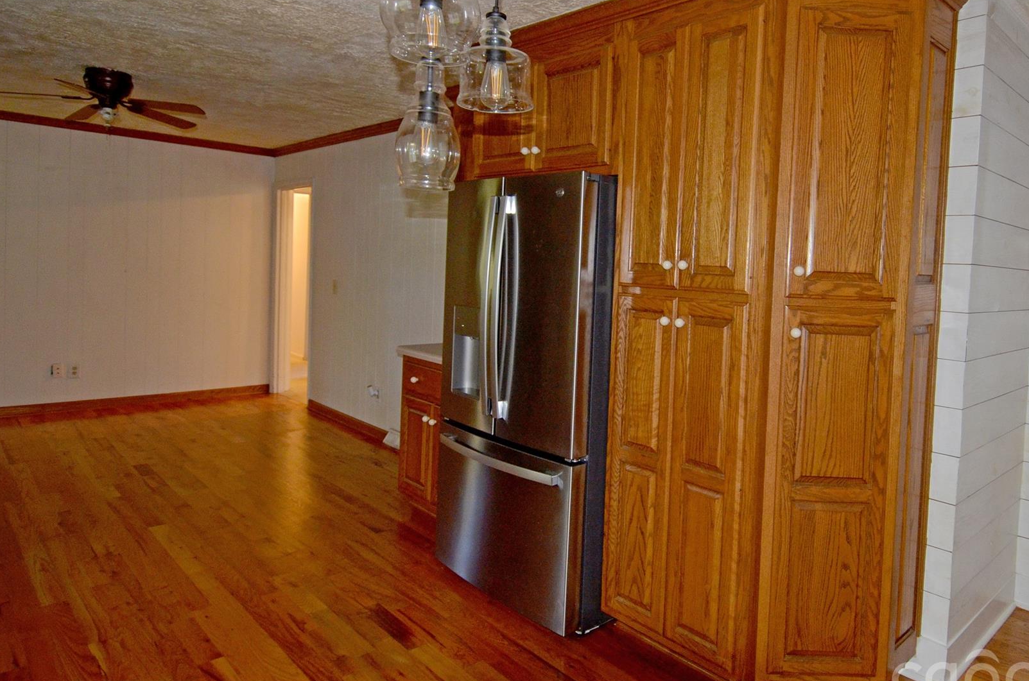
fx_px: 656
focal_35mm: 23
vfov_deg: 54.7
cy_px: 293
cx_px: 621
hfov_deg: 75.3
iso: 800
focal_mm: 12
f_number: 4
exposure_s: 1/60
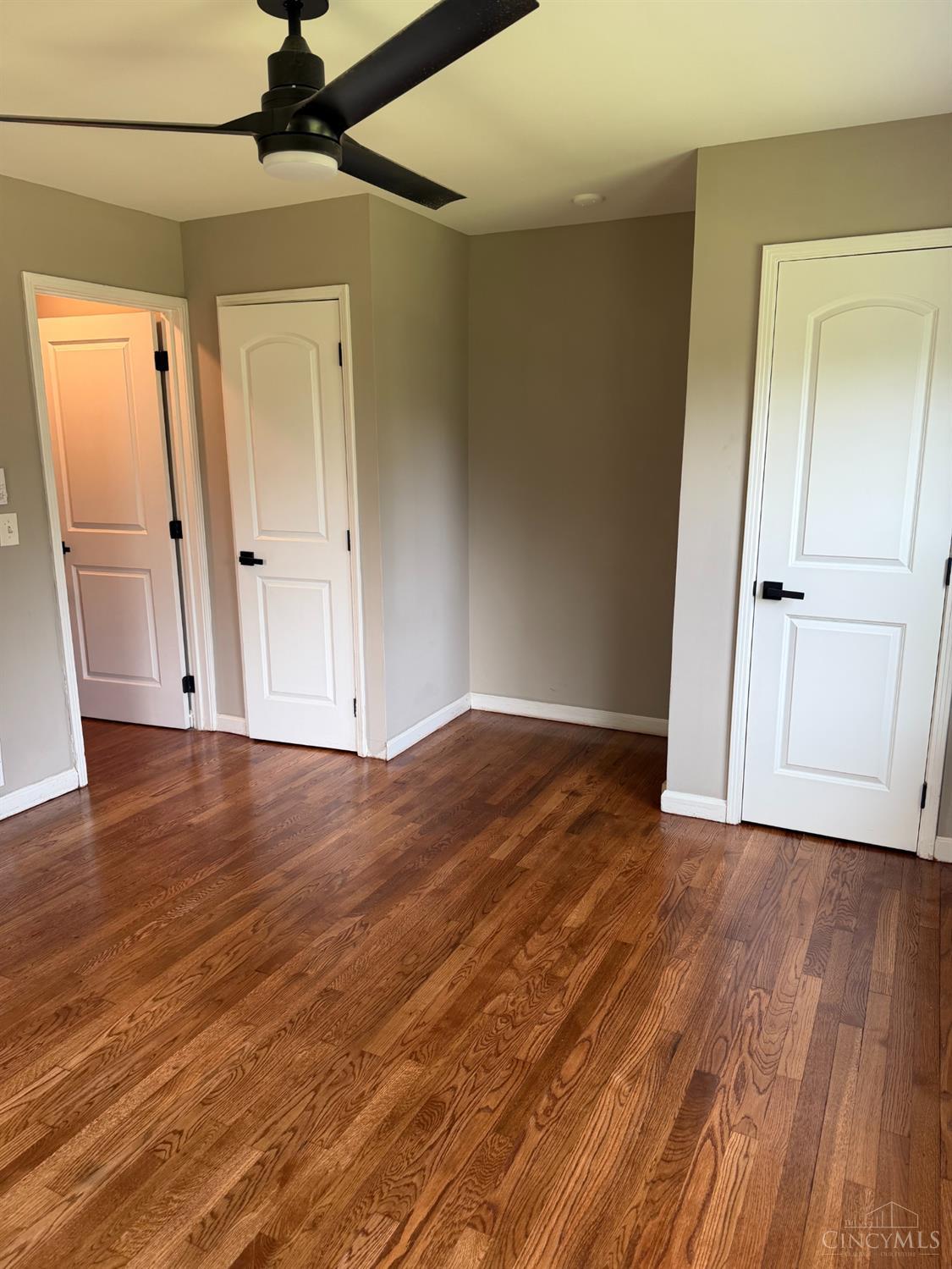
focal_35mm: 24
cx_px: 476
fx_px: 880
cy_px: 634
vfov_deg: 71.6
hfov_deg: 56.8
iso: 125
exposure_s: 1/121
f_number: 1.78
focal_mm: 6.76
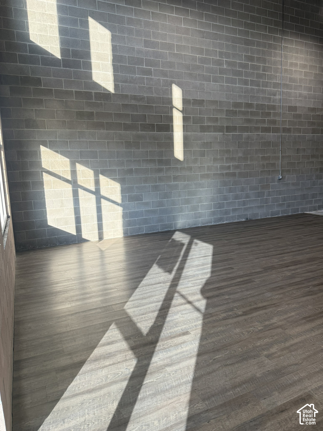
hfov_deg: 56.8
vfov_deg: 71.6
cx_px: 162
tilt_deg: -8.4
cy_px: 216
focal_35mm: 24
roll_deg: +2.1
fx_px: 299
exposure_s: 1/322
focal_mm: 6.76
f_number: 1.78
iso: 100
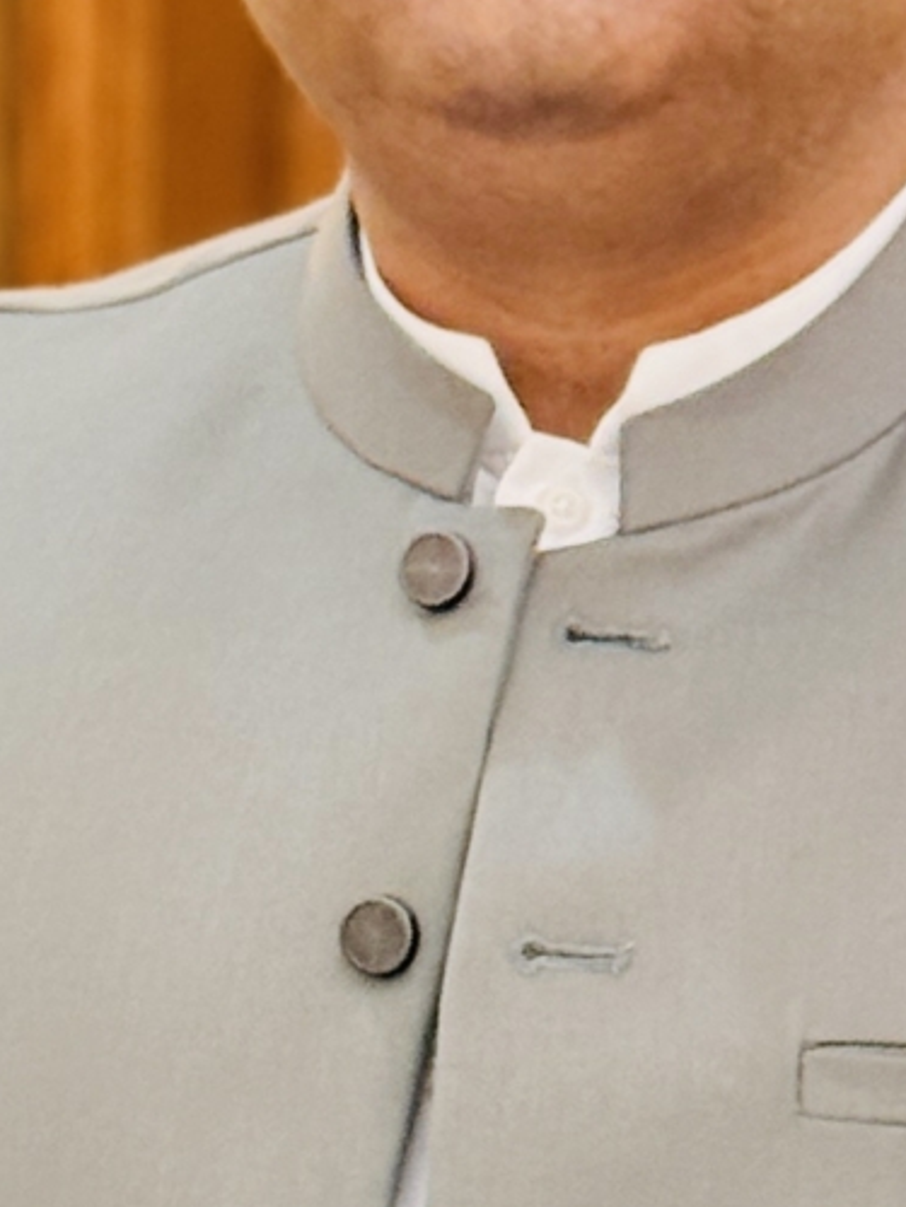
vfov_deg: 8.0
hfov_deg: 6.0
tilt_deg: -7.5
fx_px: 8585
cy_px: 1156
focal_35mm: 246
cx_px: 544
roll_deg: -1.6
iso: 200
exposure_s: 1/33
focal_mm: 6.76
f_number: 1.78
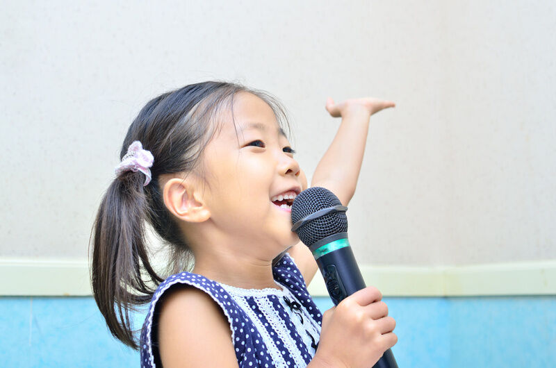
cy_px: 184
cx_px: 278
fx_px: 809
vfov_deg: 25.6
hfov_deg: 37.9
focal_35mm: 52
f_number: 4.5
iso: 100
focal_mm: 35
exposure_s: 1/200
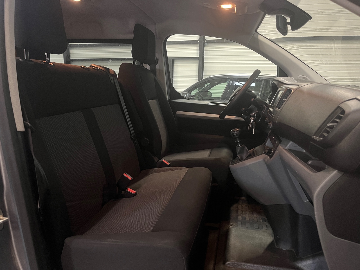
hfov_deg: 67.3
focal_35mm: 26
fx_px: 270
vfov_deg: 53.1
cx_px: 180
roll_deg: -0.9
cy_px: 135
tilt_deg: -11.4
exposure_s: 1/25
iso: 640
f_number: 1.6
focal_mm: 5.1
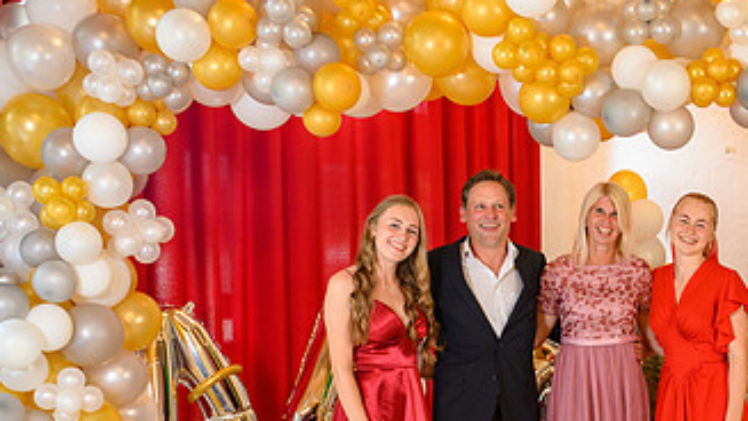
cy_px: 355
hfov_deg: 31.7
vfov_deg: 18.3
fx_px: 1289
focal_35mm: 65
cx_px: 576
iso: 1250
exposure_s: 1/100
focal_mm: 35
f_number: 3.5
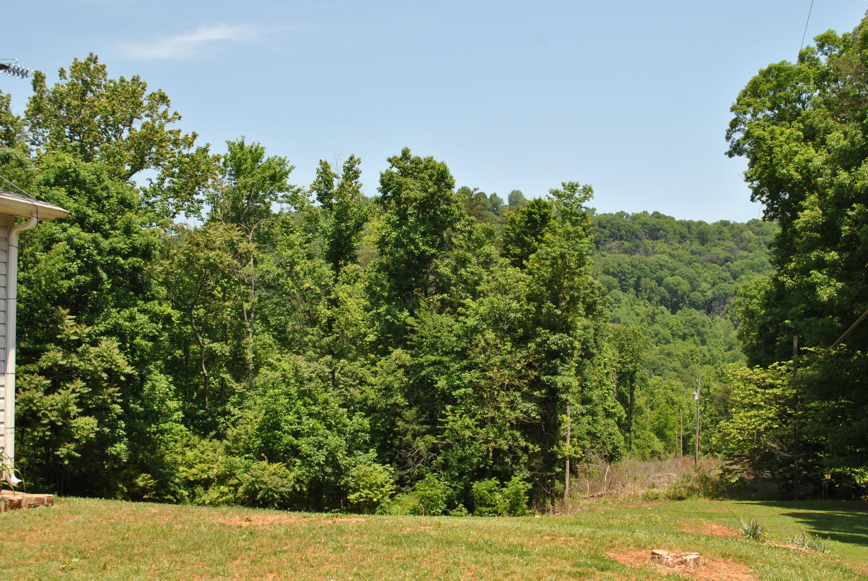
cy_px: 312
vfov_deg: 33.5
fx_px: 966
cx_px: 481
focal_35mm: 40
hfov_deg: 48.3
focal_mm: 24
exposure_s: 1/200
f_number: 7.1
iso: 100
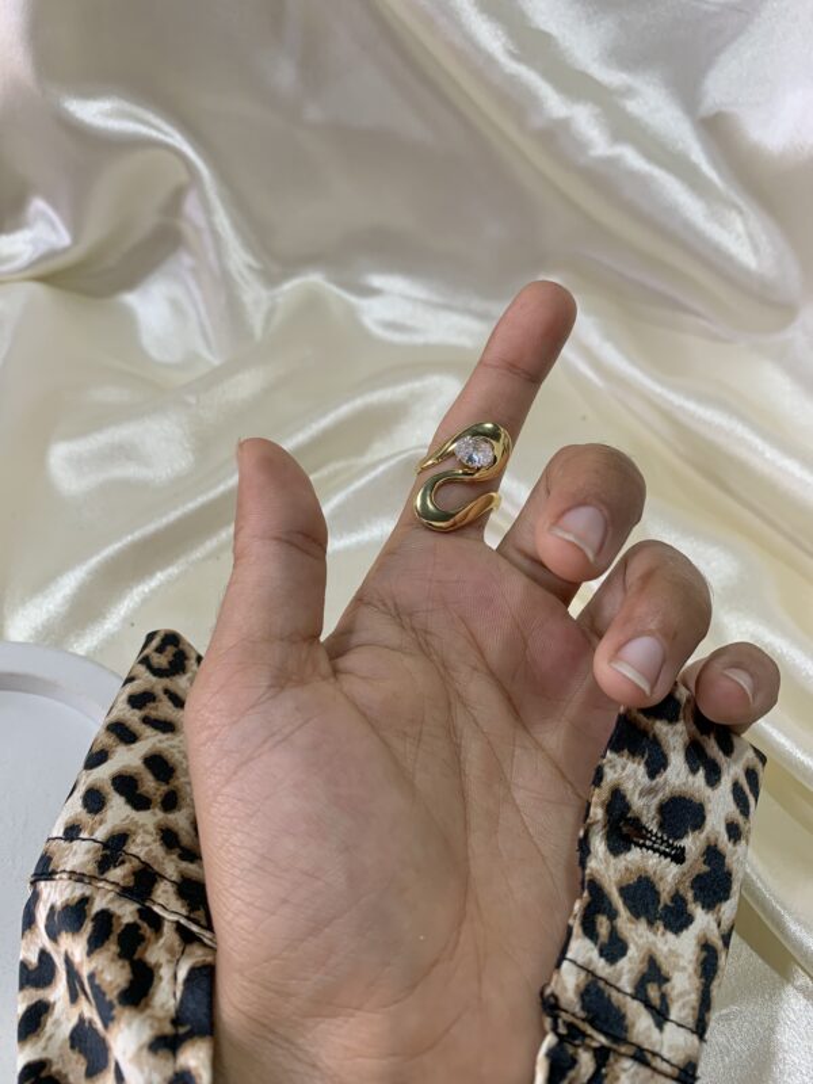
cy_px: 542
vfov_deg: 67.3
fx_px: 814
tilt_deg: -45.9
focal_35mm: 26
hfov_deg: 53.1
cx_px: 406
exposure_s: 1/50
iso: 50
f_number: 1.8
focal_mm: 4.25
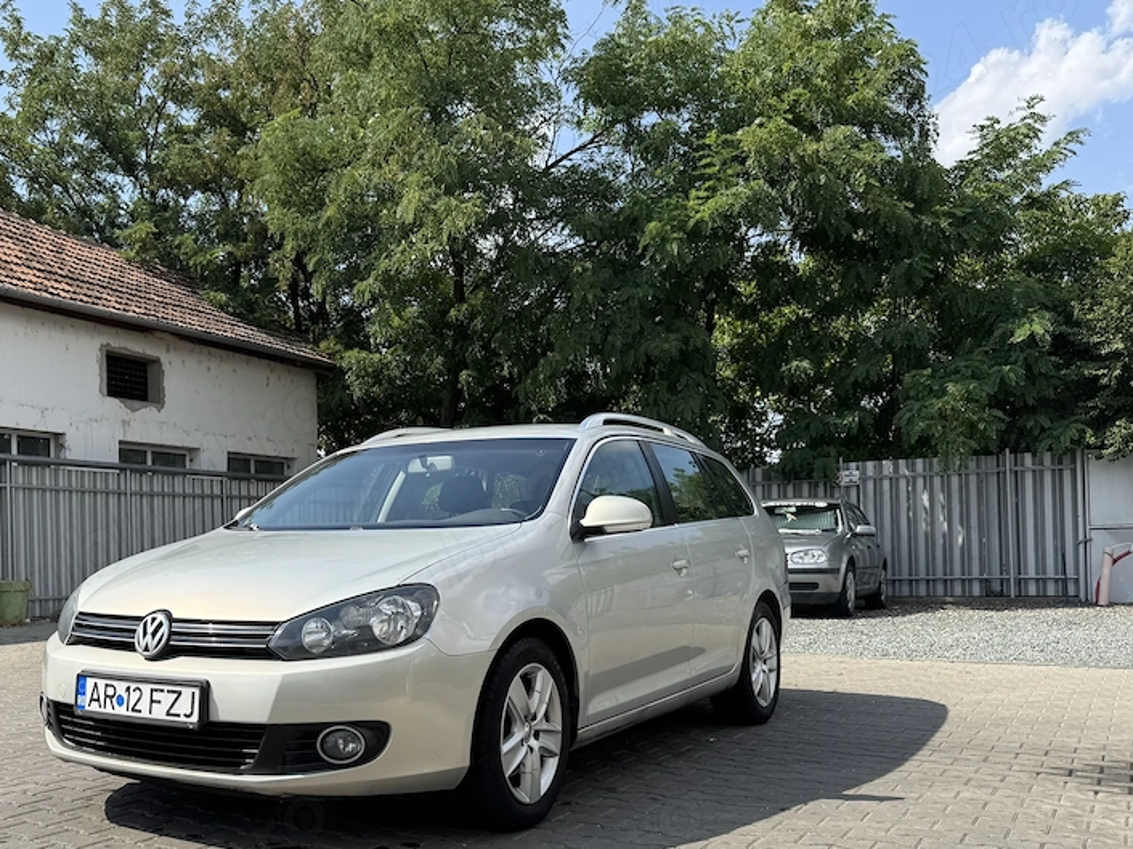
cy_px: 541
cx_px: 342
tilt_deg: +0.5
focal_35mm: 34
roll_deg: +1.0
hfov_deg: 52.5
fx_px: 1112
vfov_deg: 41.4
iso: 80
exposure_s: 1/3096
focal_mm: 6.76
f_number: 1.78
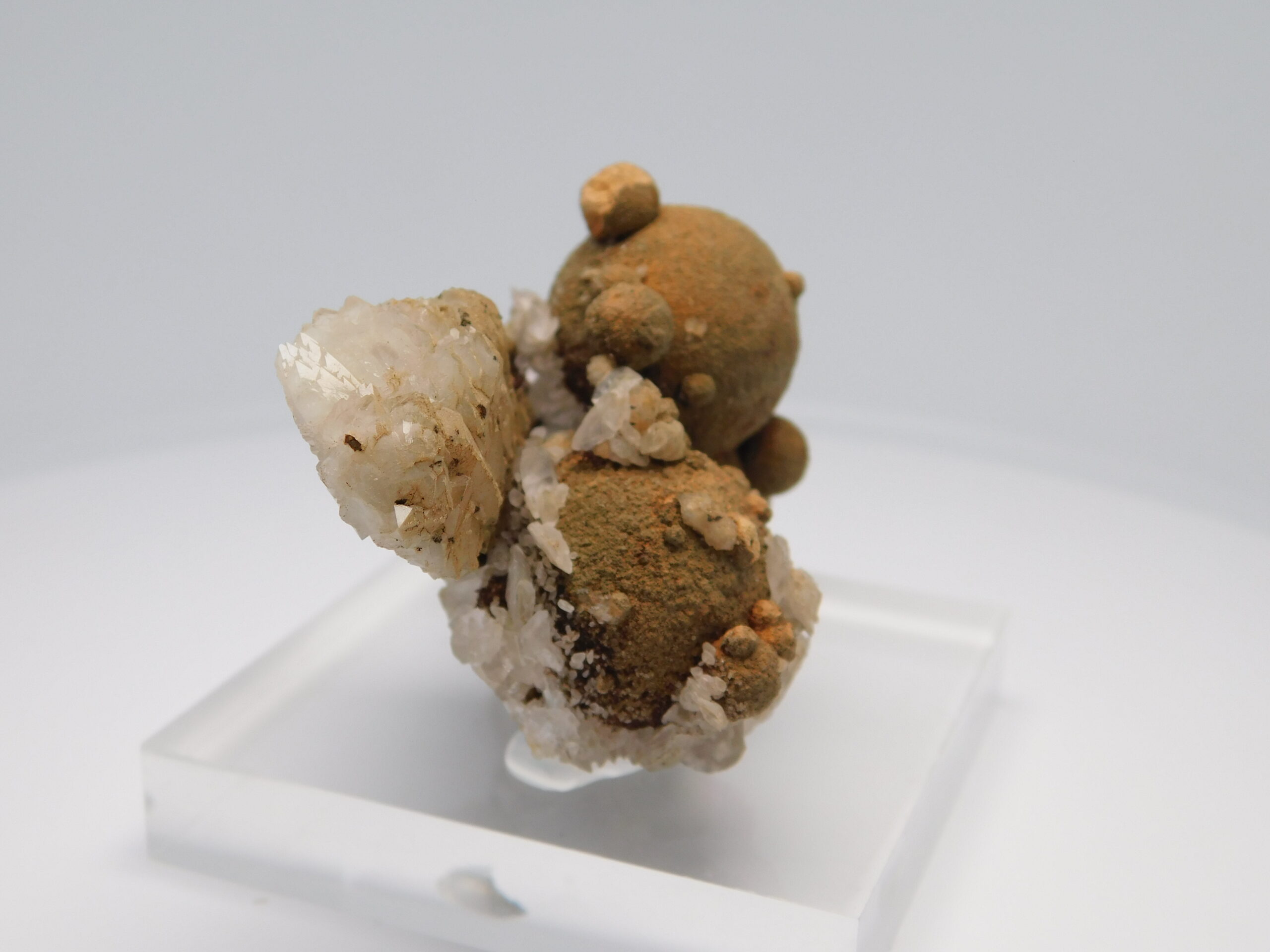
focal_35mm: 51
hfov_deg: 37.5
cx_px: 635
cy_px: 476
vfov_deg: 28.6
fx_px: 1871
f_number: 3.8
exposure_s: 1/250
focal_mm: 9
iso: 125
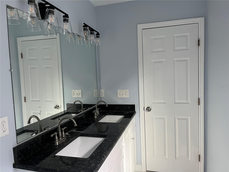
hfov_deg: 67.3
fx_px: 172
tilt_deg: -4.8
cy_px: 86
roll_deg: +2.1
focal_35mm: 26
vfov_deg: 53.1
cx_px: 114
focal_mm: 5.1
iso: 125
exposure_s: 1/97
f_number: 1.6
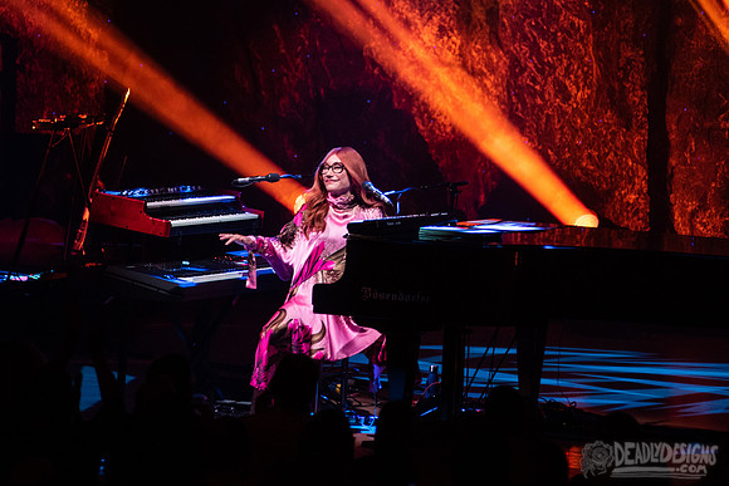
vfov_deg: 4.5
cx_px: 458
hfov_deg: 6.7
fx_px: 6253
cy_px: 111
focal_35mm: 309
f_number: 3.2
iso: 2000
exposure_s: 1/200
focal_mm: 200
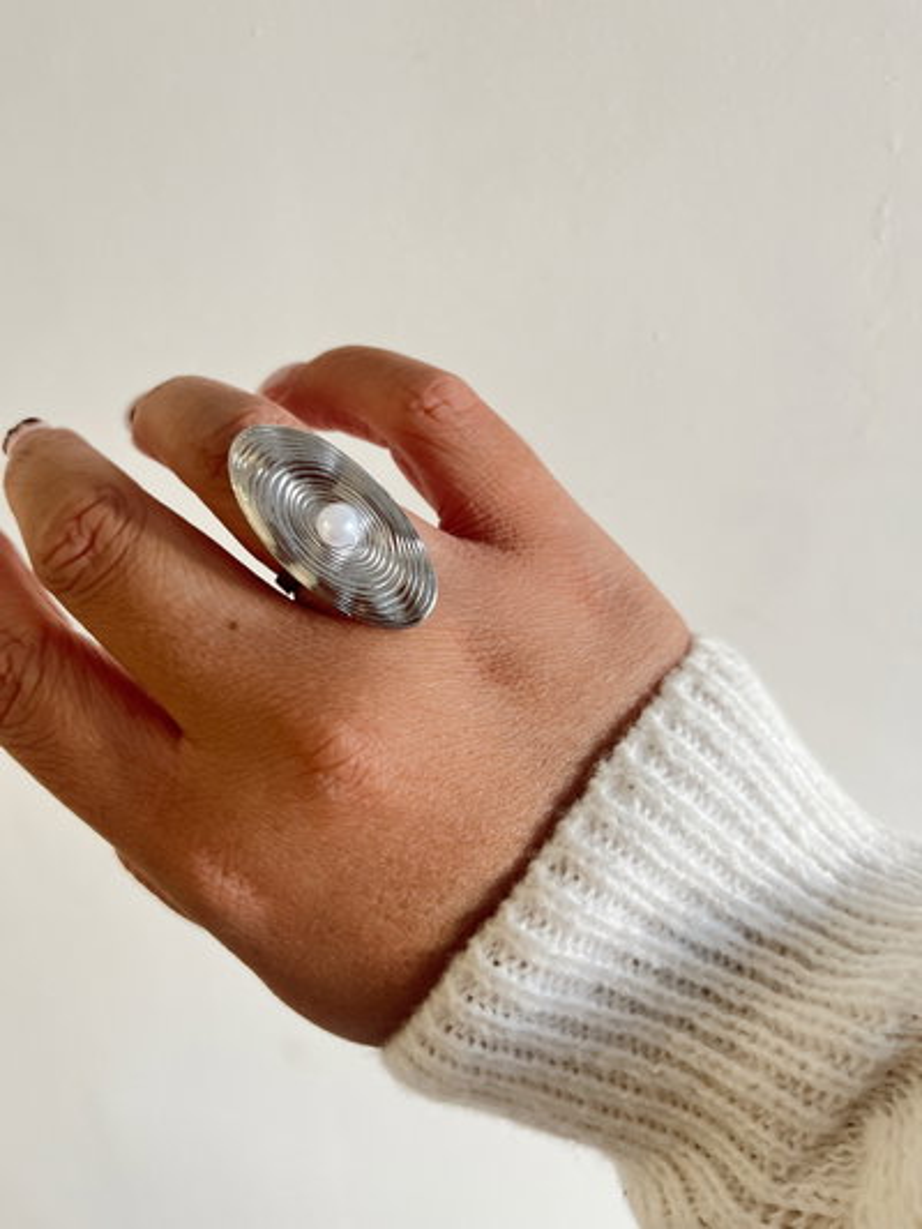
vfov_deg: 67.3
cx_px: 461
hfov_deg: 53.1
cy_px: 614
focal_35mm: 26
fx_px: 923
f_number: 1.6
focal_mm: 5.1
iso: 250
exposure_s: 1/60
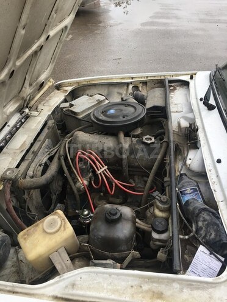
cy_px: 151
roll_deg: +0.7
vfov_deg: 61.7
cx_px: 114
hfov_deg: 48.2
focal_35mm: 29
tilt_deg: -37.2
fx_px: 254
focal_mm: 4.15
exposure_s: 1/354
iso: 25
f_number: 2.2
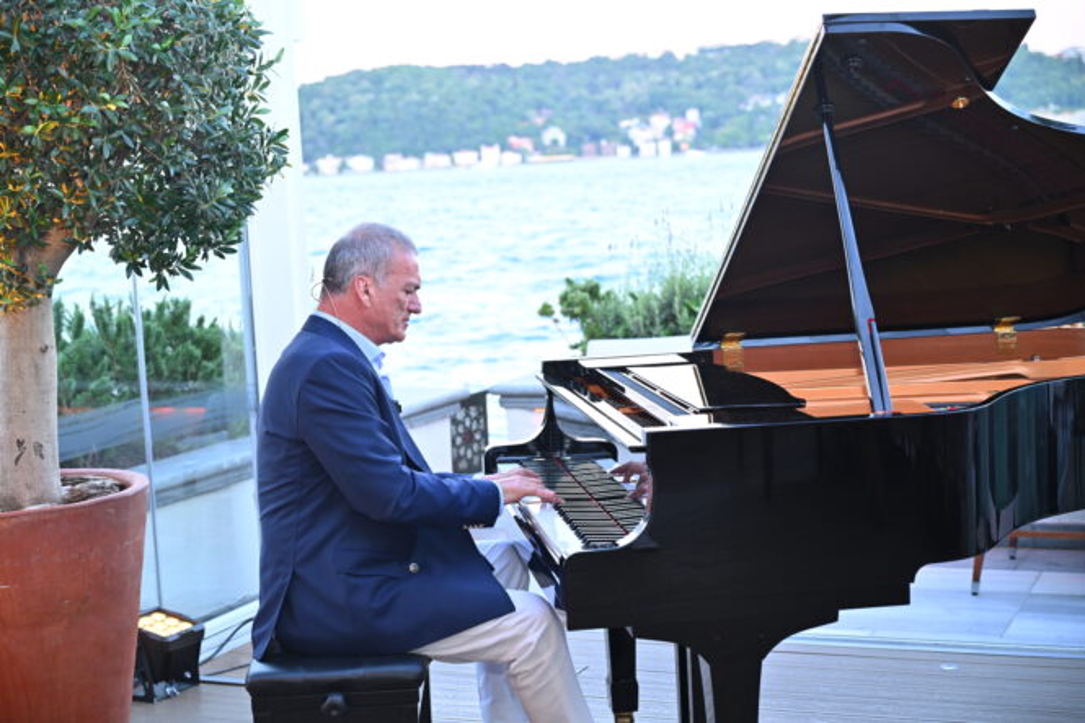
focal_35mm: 58
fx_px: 1748
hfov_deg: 34.5
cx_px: 542
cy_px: 362
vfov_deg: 23.4
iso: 800
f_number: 4
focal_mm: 58
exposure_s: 1/40
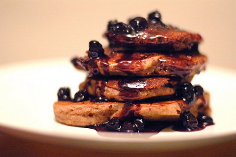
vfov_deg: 18.2
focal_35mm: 75
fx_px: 491
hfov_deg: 27.0
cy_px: 78
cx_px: 118
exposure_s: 1/320
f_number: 1.4
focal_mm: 50
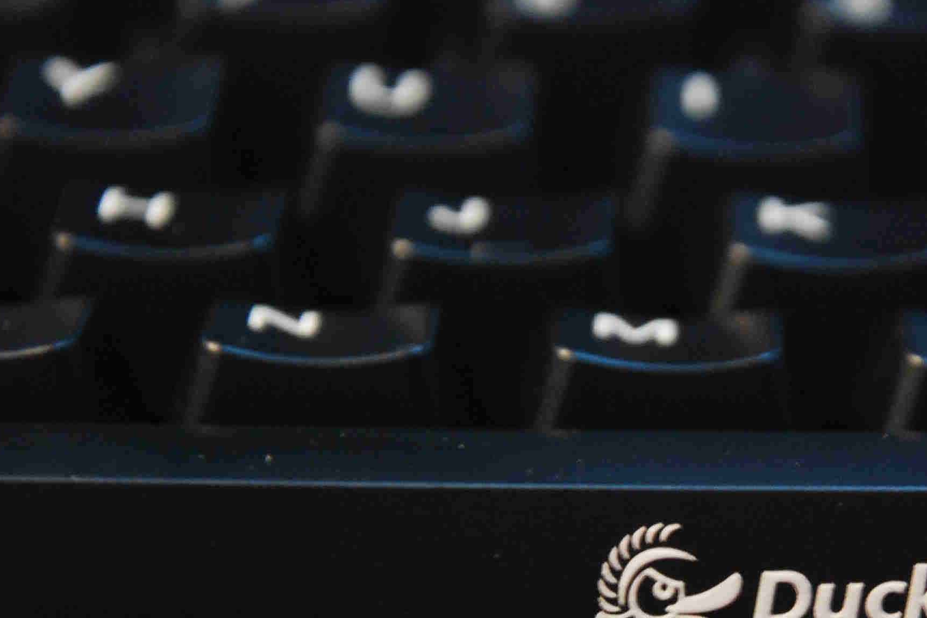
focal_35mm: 354
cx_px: 873
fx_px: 9120
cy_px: 575
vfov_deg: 3.9
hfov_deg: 5.8
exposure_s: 1/4
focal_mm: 105
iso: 640
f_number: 5.6
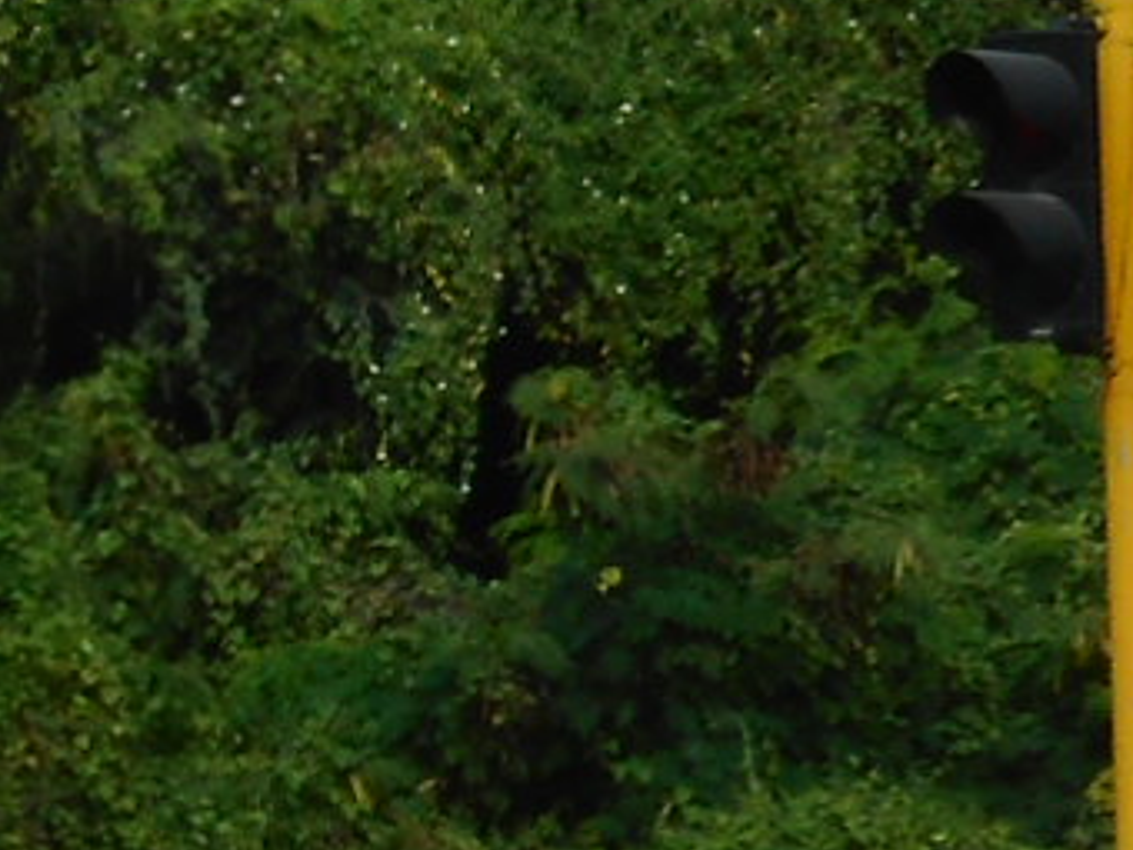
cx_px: 3409
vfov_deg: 1.9
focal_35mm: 782
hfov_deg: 2.5
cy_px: 1430
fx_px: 25595
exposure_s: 1/320
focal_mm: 20.9
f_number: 5.9
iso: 80
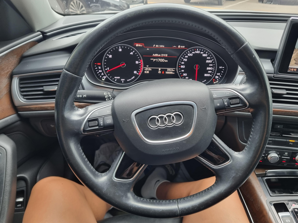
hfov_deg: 67.3
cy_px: 112
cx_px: 149
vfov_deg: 53.1
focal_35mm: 26
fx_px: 224
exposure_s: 1/40
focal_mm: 5.4
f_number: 1.8
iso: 160
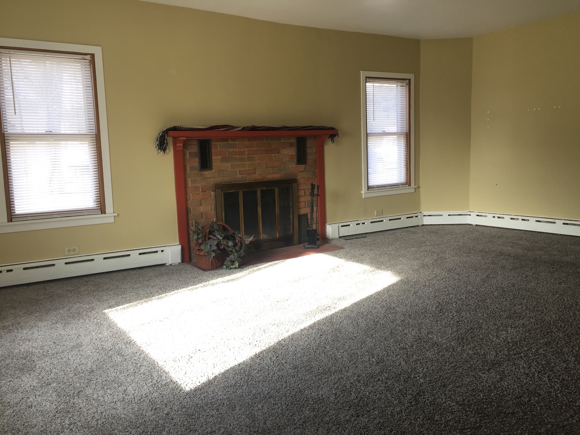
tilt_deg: -6.9
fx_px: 486
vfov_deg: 48.2
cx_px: 290
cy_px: 218
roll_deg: +1.9
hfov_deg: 61.7
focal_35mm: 29
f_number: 2.2
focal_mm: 4.15
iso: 32
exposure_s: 1/60
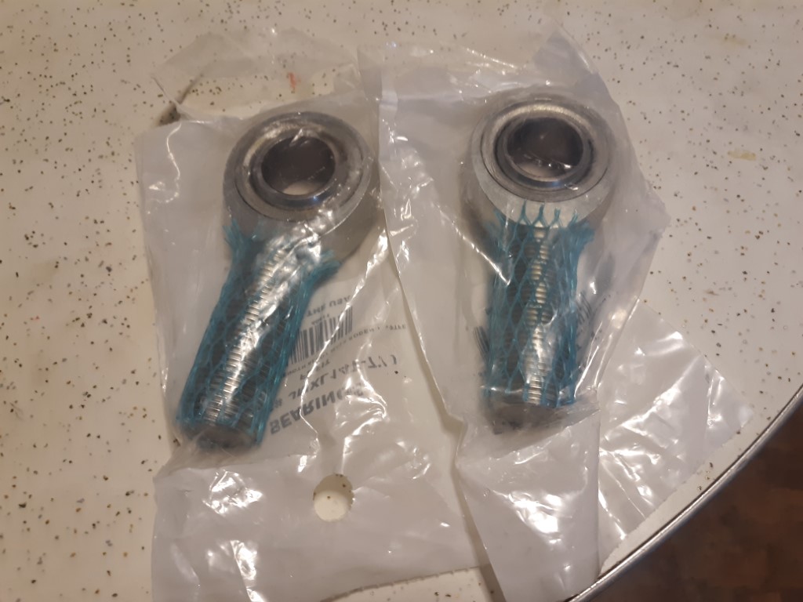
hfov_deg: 63.4
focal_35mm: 28
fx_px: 650
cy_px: 301
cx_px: 402
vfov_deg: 49.7
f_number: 1.7
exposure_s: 1/40
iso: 125
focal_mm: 3.7
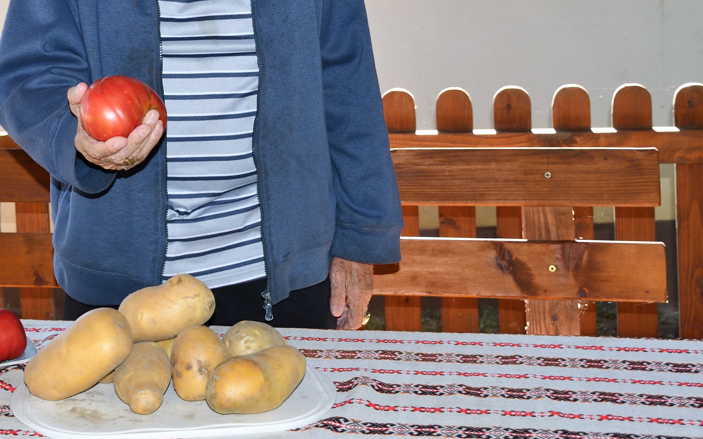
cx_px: 125
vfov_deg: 18.8
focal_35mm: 68
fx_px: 1303
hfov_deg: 29.4
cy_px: 51
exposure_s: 1/250
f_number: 3.8
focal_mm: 24
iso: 160
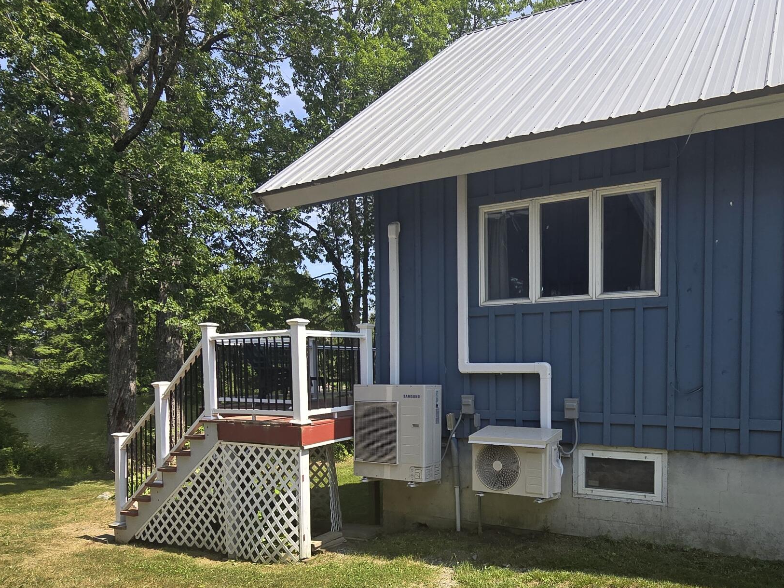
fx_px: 544
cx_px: 481
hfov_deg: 70.6
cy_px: 407
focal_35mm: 24
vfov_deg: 55.2
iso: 50
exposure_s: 1/1365
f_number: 2.2
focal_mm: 2.2
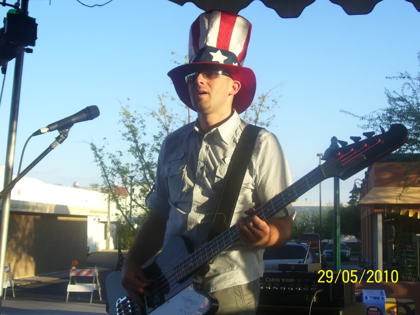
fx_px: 692
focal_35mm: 57
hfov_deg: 33.8
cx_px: 210
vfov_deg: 25.7
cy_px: 158
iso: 80
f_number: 3.4
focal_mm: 9.4
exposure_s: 1/350
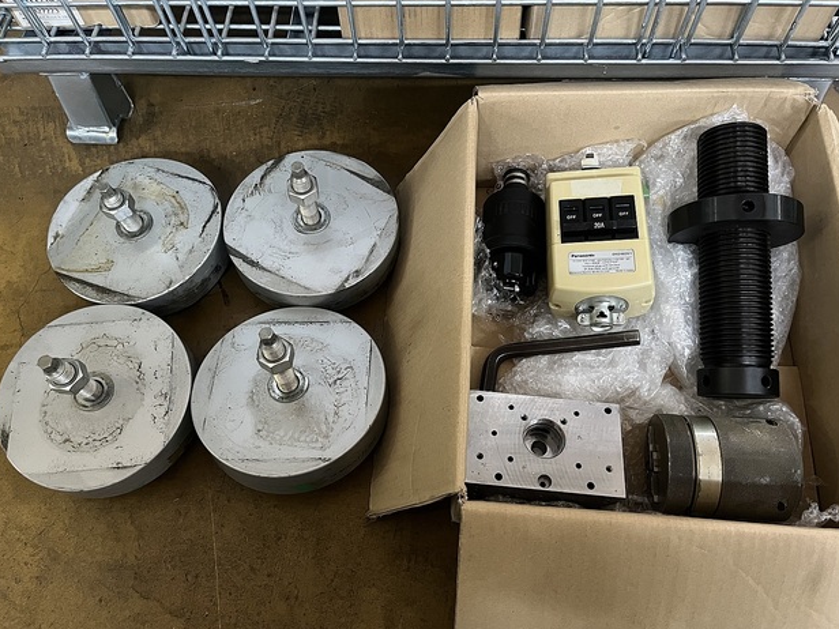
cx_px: 422
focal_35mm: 27
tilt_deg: -64.2
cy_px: 324
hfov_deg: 65.3
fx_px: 654
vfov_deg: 51.3
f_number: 1.6
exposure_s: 1/33
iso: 640
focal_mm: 5.1
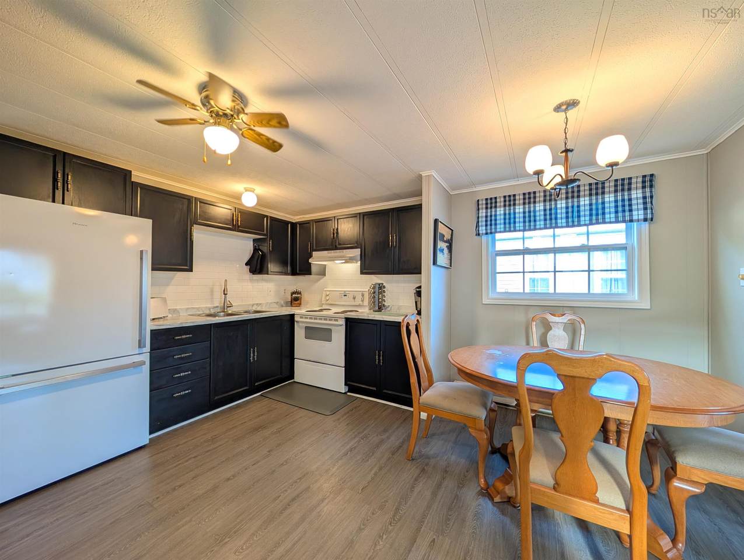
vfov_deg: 94.6
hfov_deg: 110.5
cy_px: 280
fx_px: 258
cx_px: 372
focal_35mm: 12
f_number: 1.7
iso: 103
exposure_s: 1/120
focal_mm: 2.02
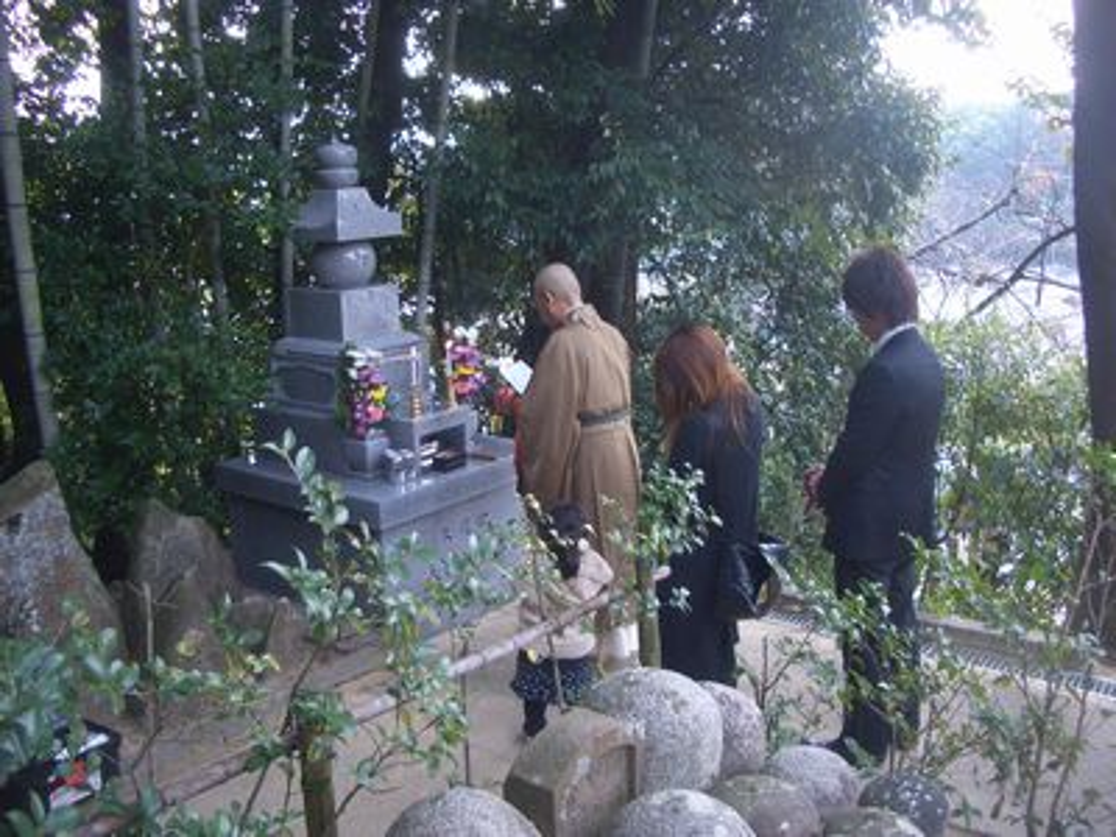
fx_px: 1128
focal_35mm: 35
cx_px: 558
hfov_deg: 52.6
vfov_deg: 40.7
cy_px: 418
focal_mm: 5.8
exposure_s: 1/100
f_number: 2.6
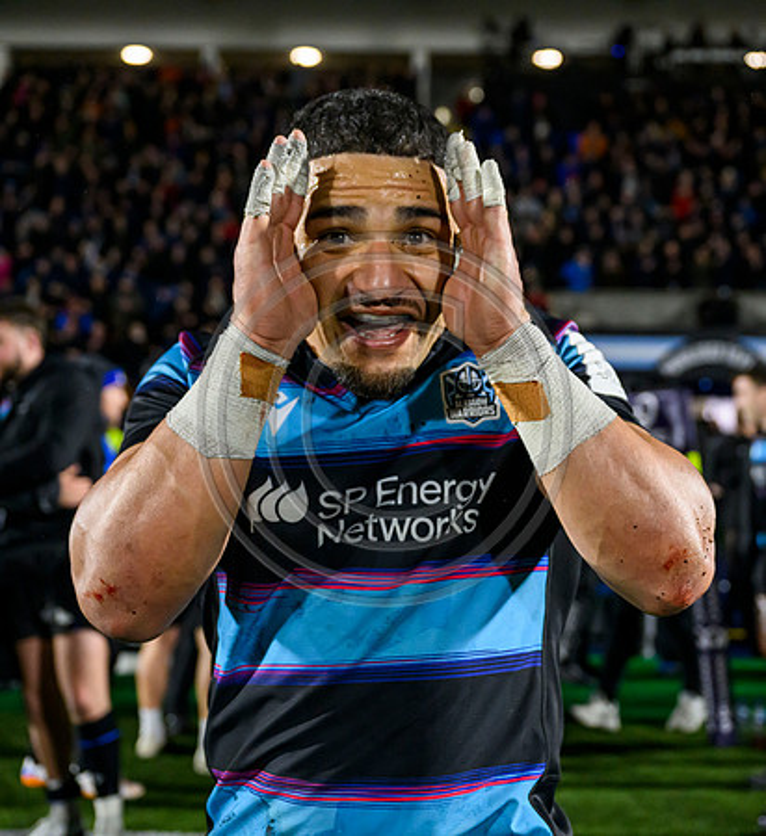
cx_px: 444
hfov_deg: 31.4
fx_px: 1359
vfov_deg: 34.2
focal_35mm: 52
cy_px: 418
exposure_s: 1/2000
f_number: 3.2
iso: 5000
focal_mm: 39
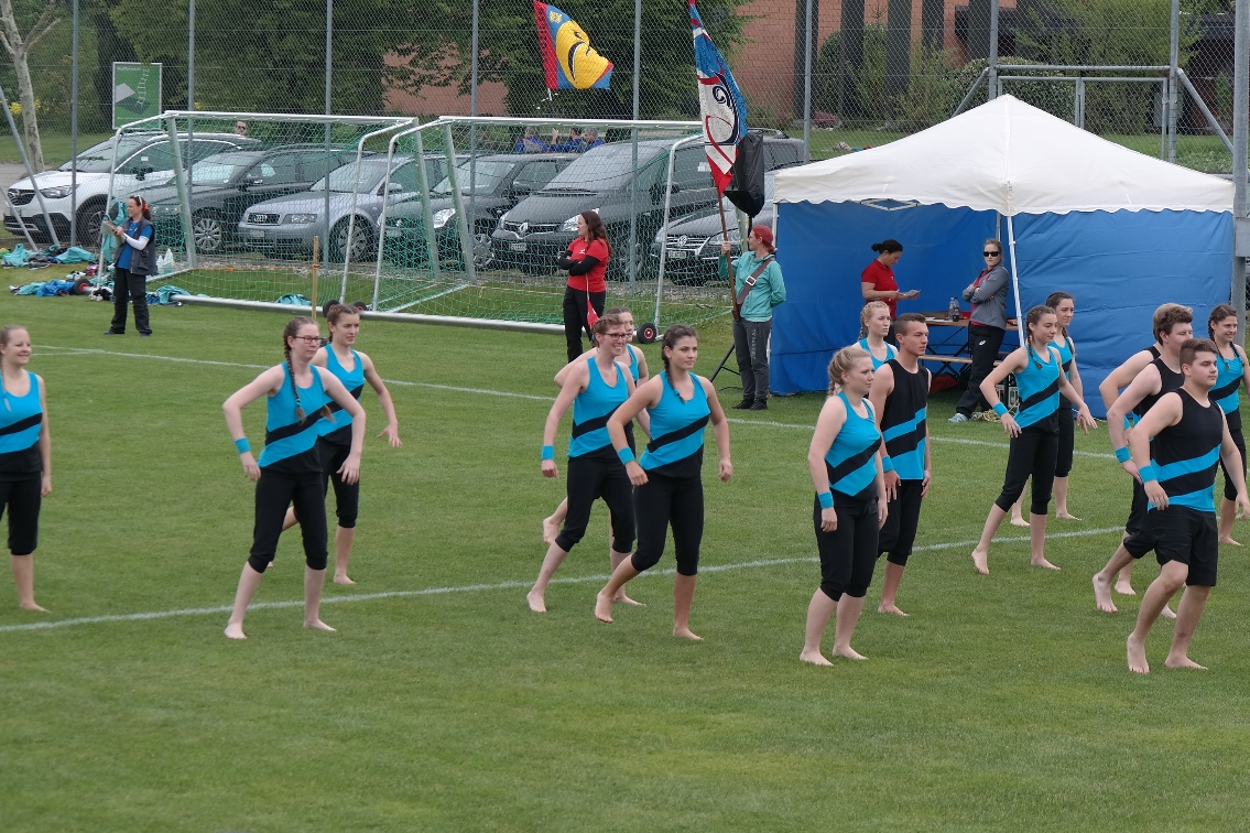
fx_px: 4061
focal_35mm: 117
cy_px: 347
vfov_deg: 11.7
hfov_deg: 17.5
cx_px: 808
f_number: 5
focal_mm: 54
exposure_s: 1/250
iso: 100
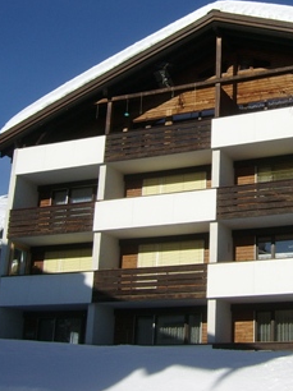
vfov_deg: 31.5
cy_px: 141
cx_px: 205
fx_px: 689
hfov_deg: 23.8
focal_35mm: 61
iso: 50
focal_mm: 5.95
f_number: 5.8
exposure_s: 1/706
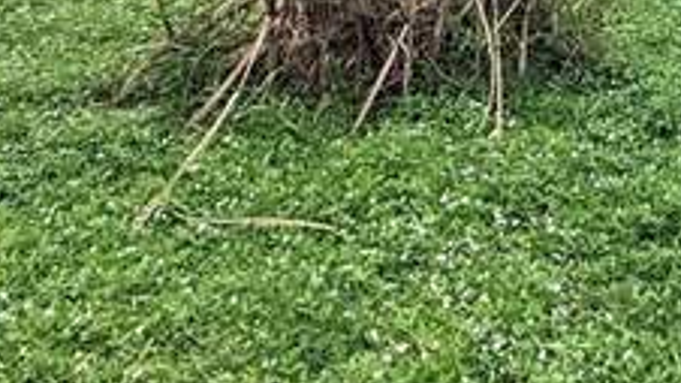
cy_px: -241
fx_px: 975
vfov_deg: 18.7
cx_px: 681
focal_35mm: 54
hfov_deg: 34.9
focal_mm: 2.22
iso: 50
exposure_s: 1/1745
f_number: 2.2
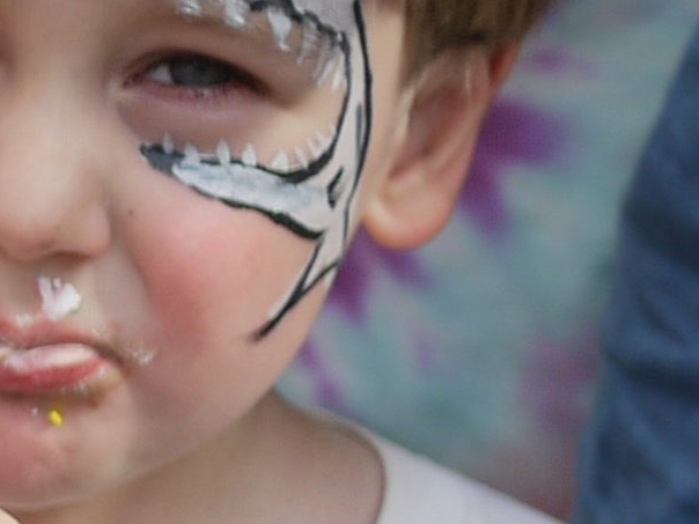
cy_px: 326
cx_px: -1179
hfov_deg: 6.9
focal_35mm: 265
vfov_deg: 5.6
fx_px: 5351
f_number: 2
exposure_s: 1/1000
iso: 100
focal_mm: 20
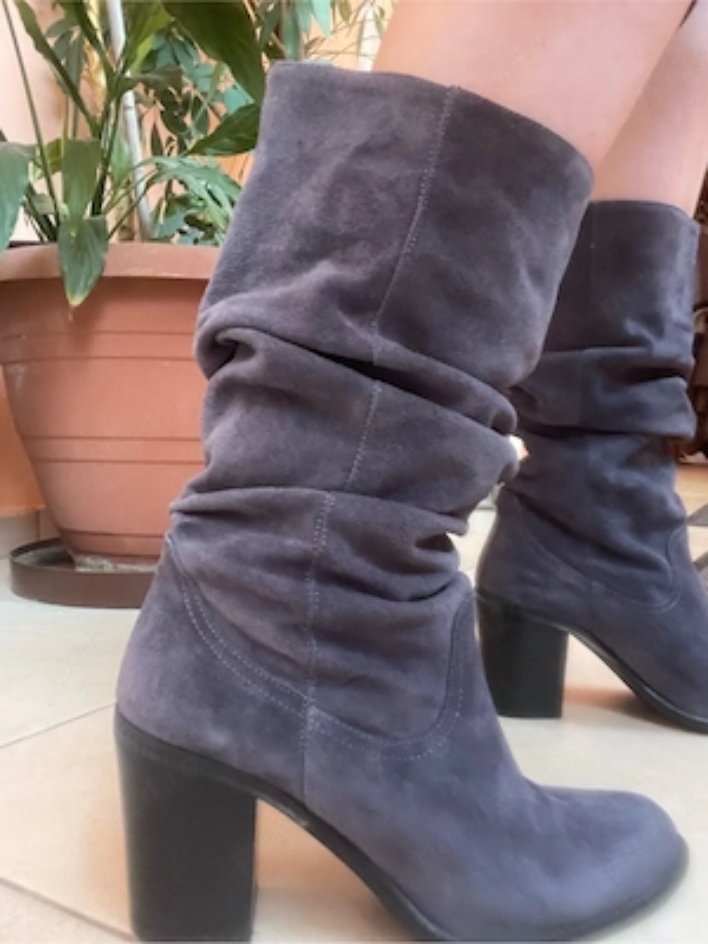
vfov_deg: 60.0
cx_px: 354
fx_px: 818
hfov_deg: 46.8
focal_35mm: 30
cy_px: 472
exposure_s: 1/30
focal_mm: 2.71
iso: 500
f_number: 2.2
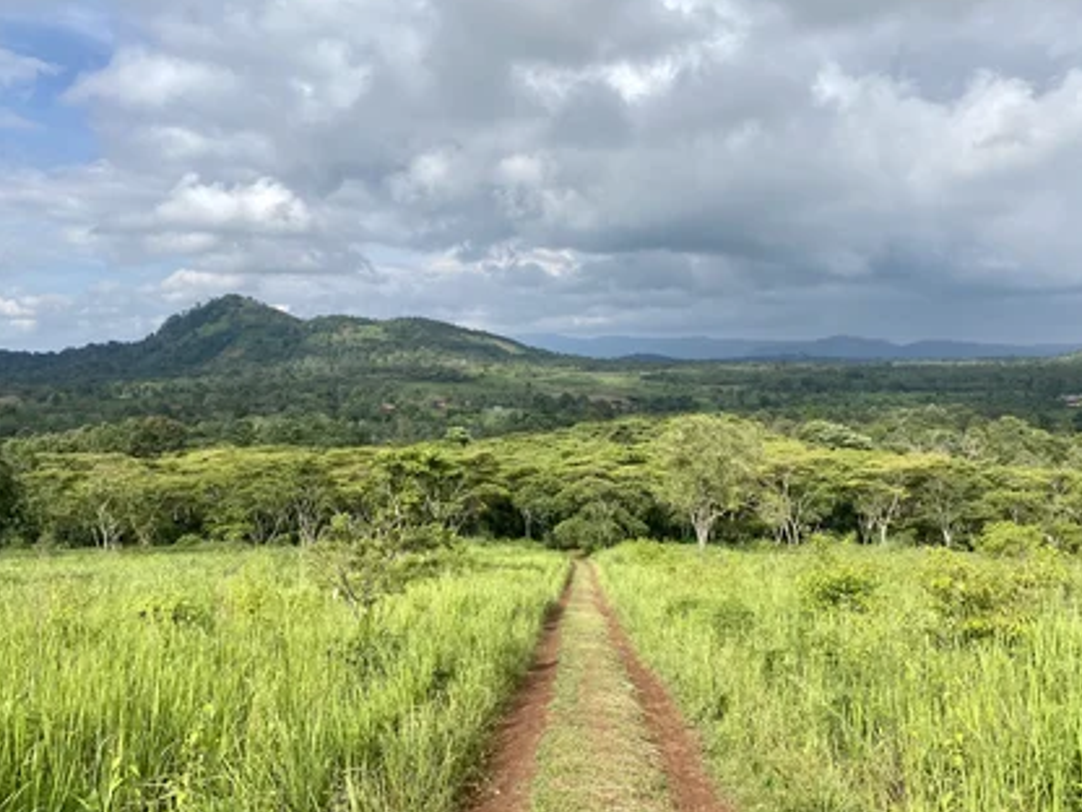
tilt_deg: -1.9
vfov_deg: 46.8
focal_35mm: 30
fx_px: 938
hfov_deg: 59.9
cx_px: 515
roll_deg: +0.9
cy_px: 388
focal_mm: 4.25
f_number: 1.8
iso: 32
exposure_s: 1/3205
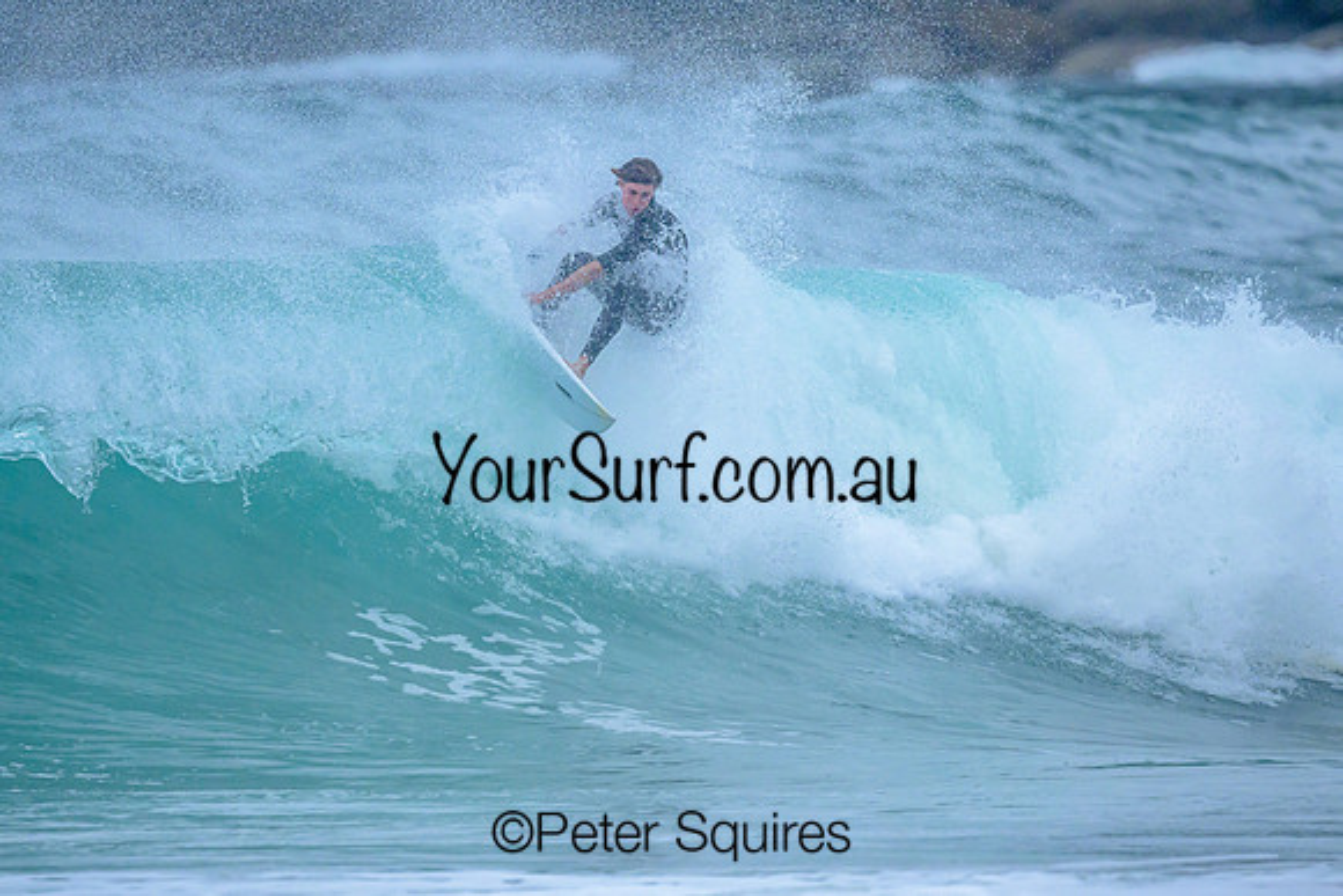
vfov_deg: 1.3
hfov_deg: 1.9
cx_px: 553
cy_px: 439
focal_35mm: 1083
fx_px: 40413
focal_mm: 800
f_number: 6.3
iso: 1100
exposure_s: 1/3200
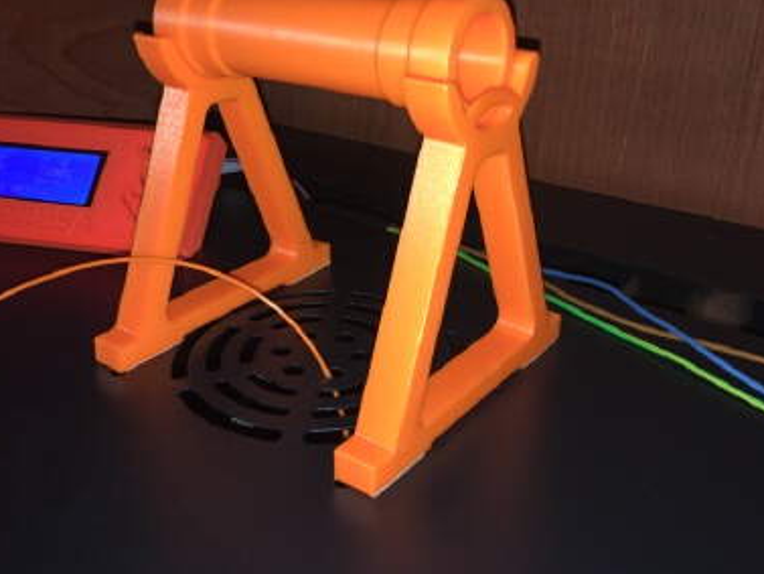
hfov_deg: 45.7
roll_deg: +0.4
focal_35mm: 41
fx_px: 905
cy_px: 191
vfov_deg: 34.8
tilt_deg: -18.5
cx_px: 356
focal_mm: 4.15
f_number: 2.2
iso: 25
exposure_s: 1/20
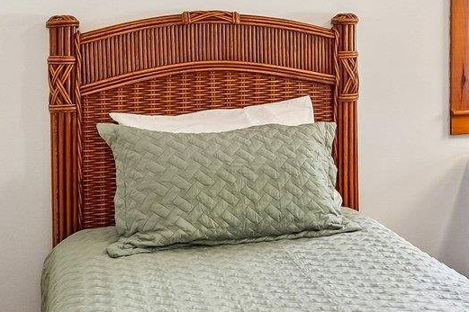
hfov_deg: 29.5
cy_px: 11
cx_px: 553
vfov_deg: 22.2
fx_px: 768
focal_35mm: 59
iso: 400
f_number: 8
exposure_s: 1/5
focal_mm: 10
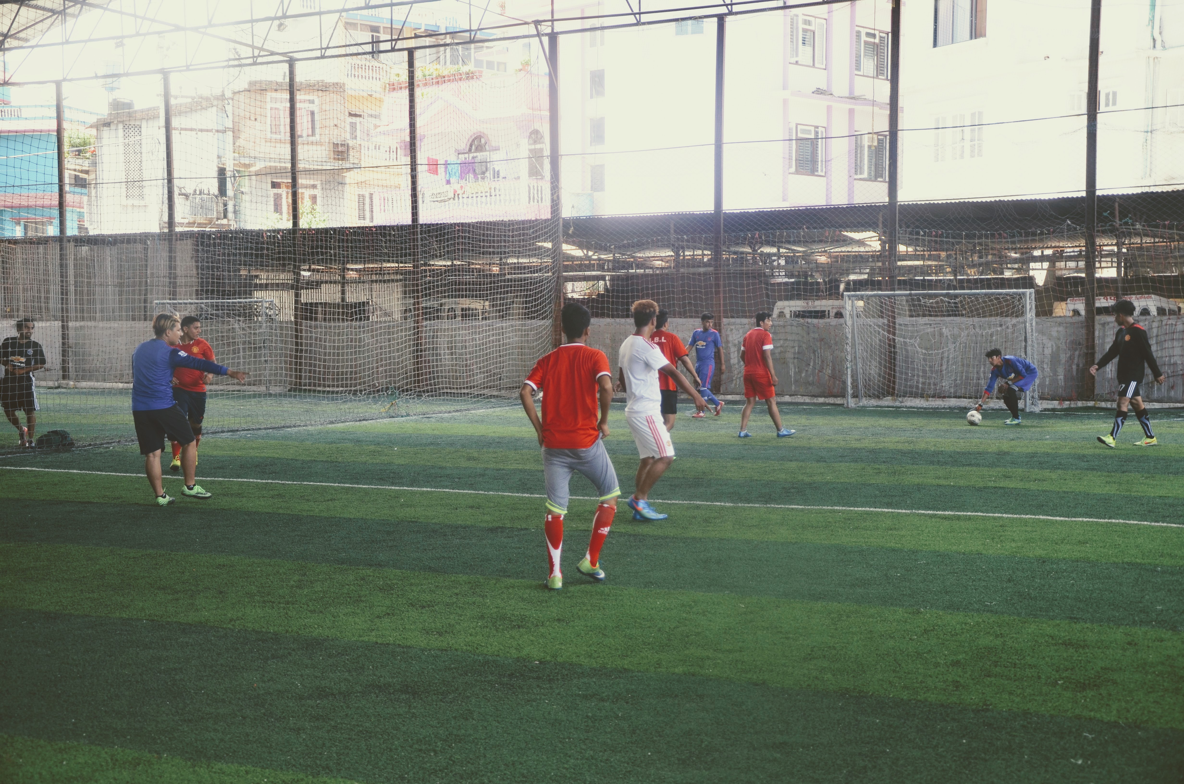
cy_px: 392
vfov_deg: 26.4
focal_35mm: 51
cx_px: 592
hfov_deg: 39.0
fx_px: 1674
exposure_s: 1/125
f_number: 4.2
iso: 200
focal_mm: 34
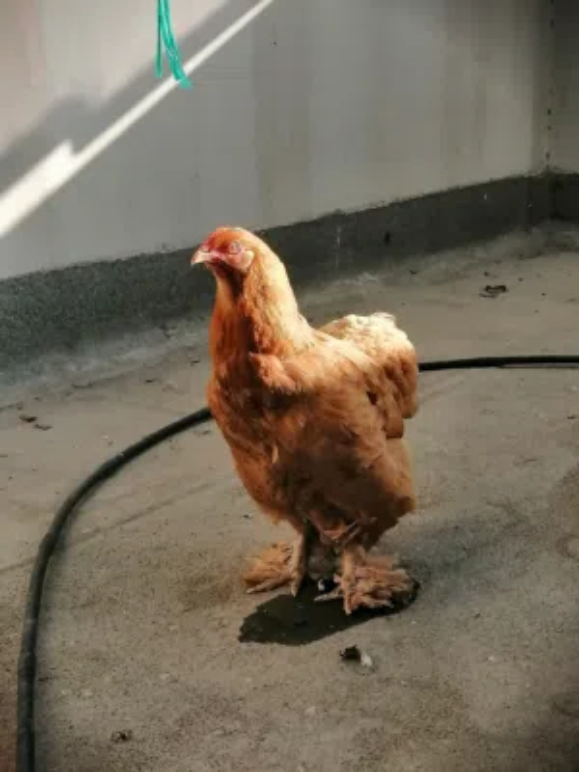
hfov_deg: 29.1
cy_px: 386
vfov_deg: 38.2
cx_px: 290
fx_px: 1115
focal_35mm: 50
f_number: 1.8
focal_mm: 3.95
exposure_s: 1/508
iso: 50
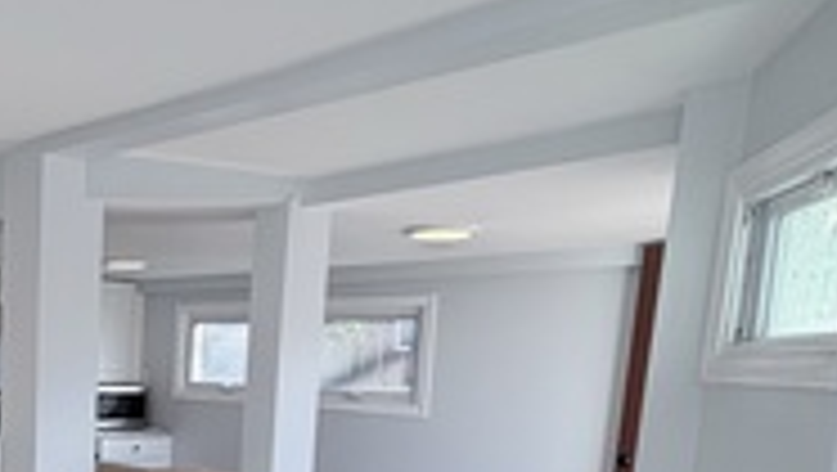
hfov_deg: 43.7
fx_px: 911
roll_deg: -1.2
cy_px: 508
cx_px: 38
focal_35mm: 41
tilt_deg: -8.5
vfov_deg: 26.9
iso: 32
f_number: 2.2
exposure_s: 1/120
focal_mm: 2.22
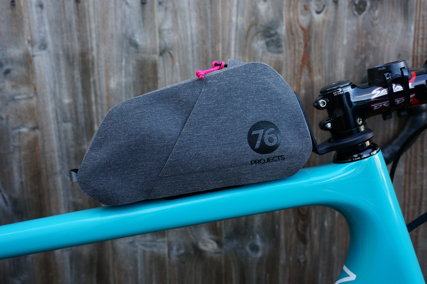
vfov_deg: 38.3
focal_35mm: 34
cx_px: 214
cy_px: 142
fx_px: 409
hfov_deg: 55.2
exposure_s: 1/60
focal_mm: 23
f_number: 4
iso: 250
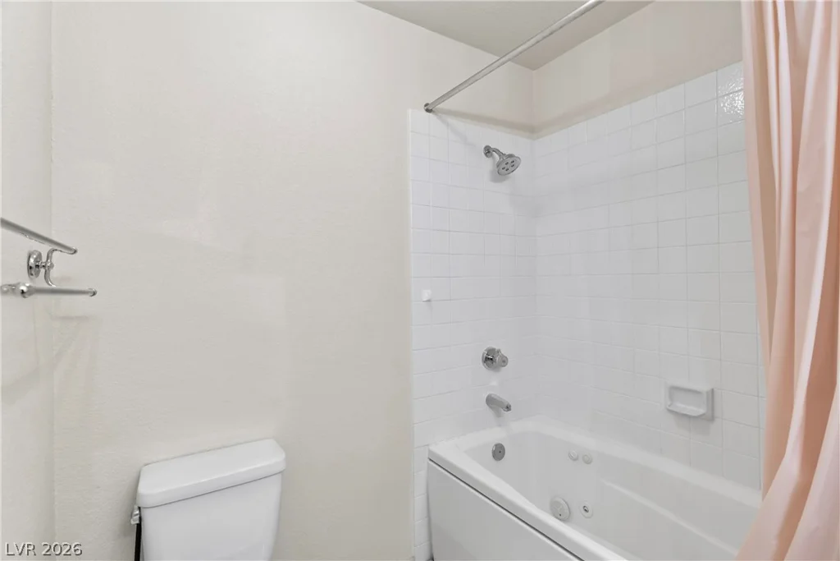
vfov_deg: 70.5
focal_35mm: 17
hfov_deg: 93.3
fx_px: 397
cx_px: 420
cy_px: 280
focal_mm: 17
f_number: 8
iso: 400
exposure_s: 1/2.5
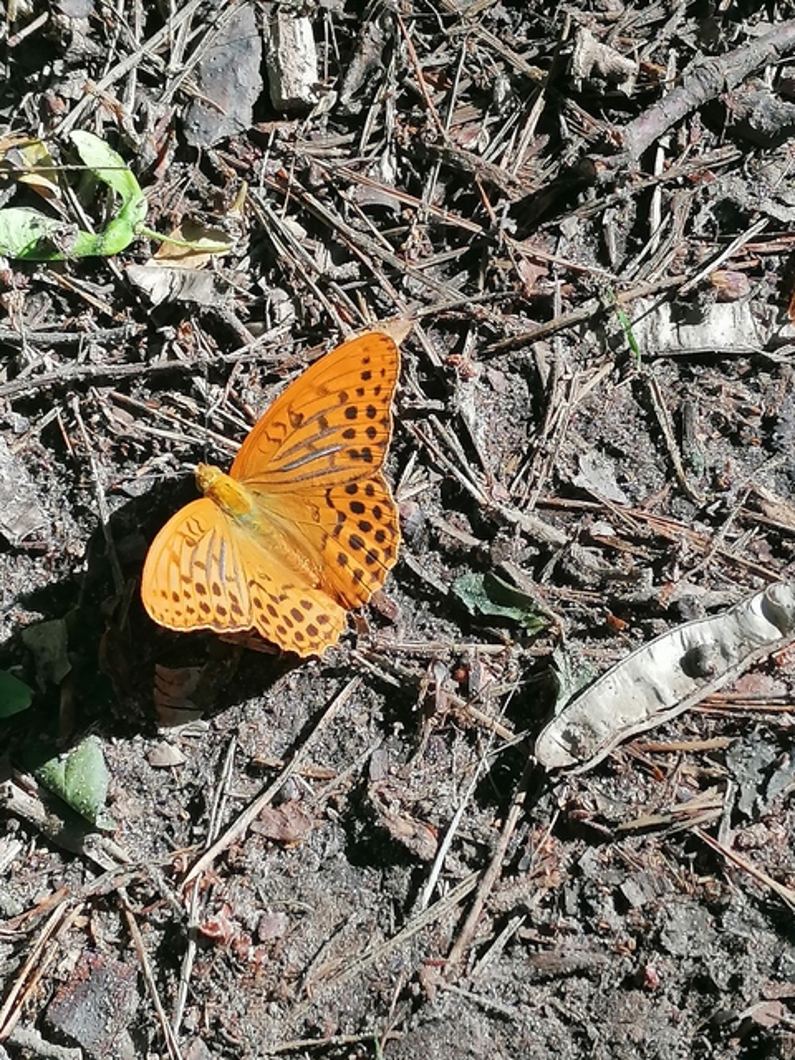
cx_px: 398
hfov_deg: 19.4
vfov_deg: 25.7
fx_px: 2327
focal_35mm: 76
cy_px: 530
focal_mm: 4.75
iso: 50
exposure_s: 1/249
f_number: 1.8
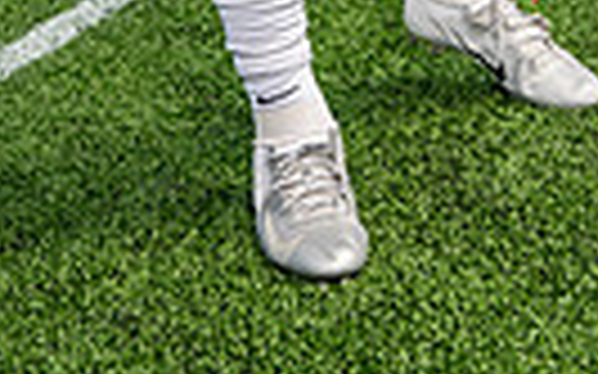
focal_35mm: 107
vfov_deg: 10.4
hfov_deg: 19.5
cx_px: 292
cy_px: -541
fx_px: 1743
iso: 100
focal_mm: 31
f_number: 5
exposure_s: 1/320
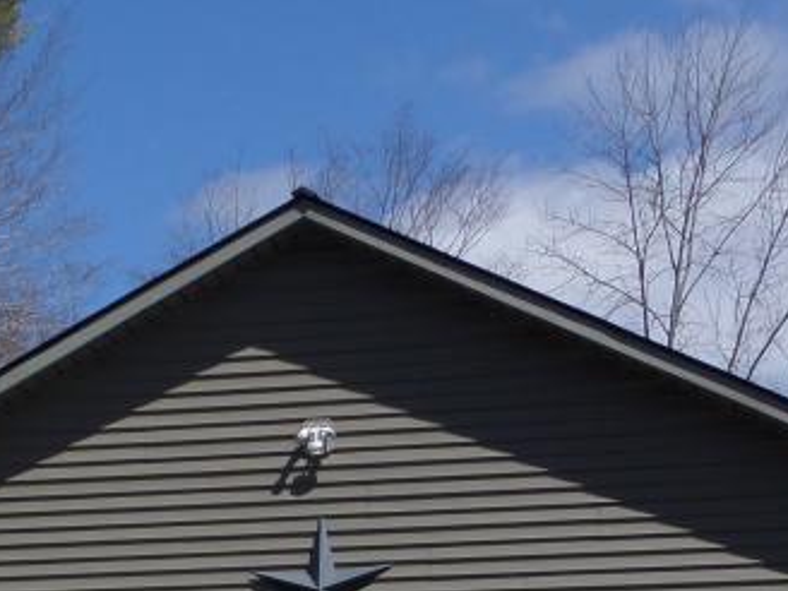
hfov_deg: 15.3
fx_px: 2914
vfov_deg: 11.2
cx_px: 125
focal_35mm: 128
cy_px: 841
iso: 100
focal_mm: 6.8
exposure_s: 1/1000
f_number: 4
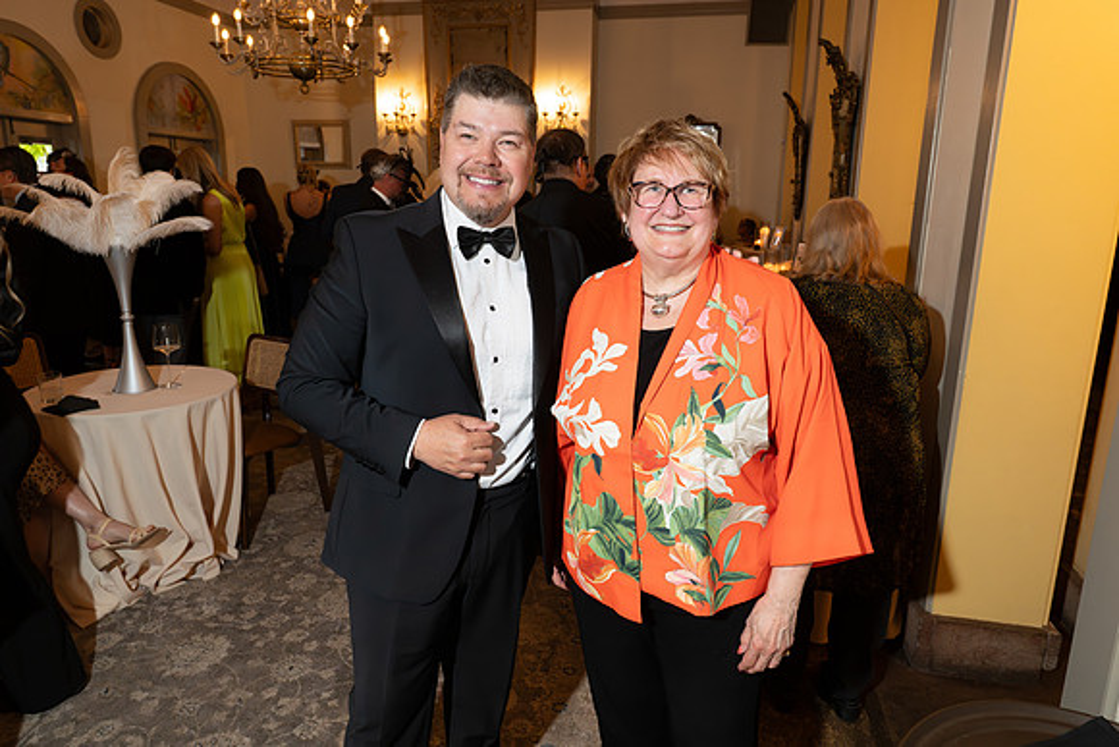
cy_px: 374
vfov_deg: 53.2
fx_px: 746
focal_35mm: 24
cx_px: 560
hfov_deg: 73.7
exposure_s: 1/125
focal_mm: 24
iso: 3200
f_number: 5.6
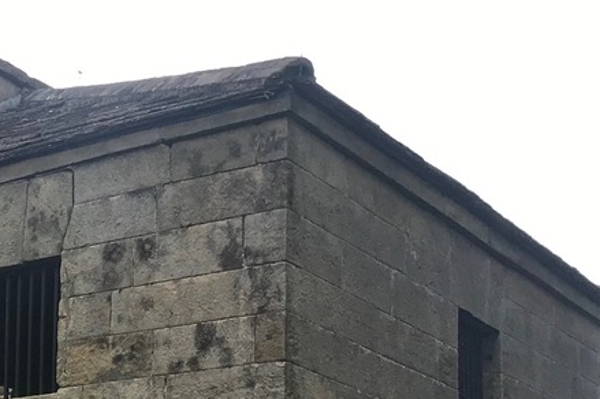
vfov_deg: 15.4
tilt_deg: +7.7
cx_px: -175
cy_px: 493
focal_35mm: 85
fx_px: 1416
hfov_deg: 21.7
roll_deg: -0.5
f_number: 1.8
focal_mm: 3.99
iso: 20
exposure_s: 1/445
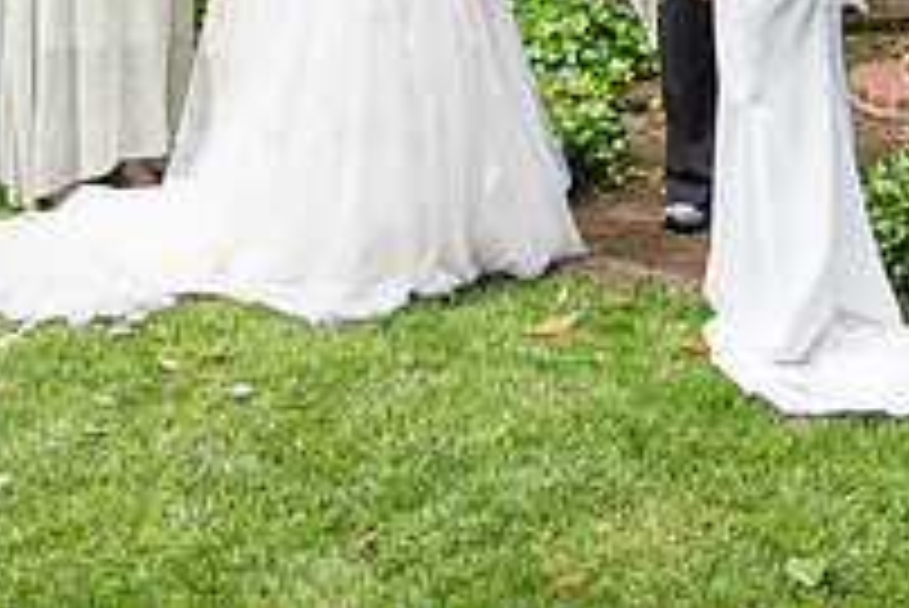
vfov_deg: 18.0
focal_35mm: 69
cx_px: 675
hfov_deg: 28.8
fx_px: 1743
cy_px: -259
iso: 1000
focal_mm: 24
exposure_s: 1/400
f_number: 4
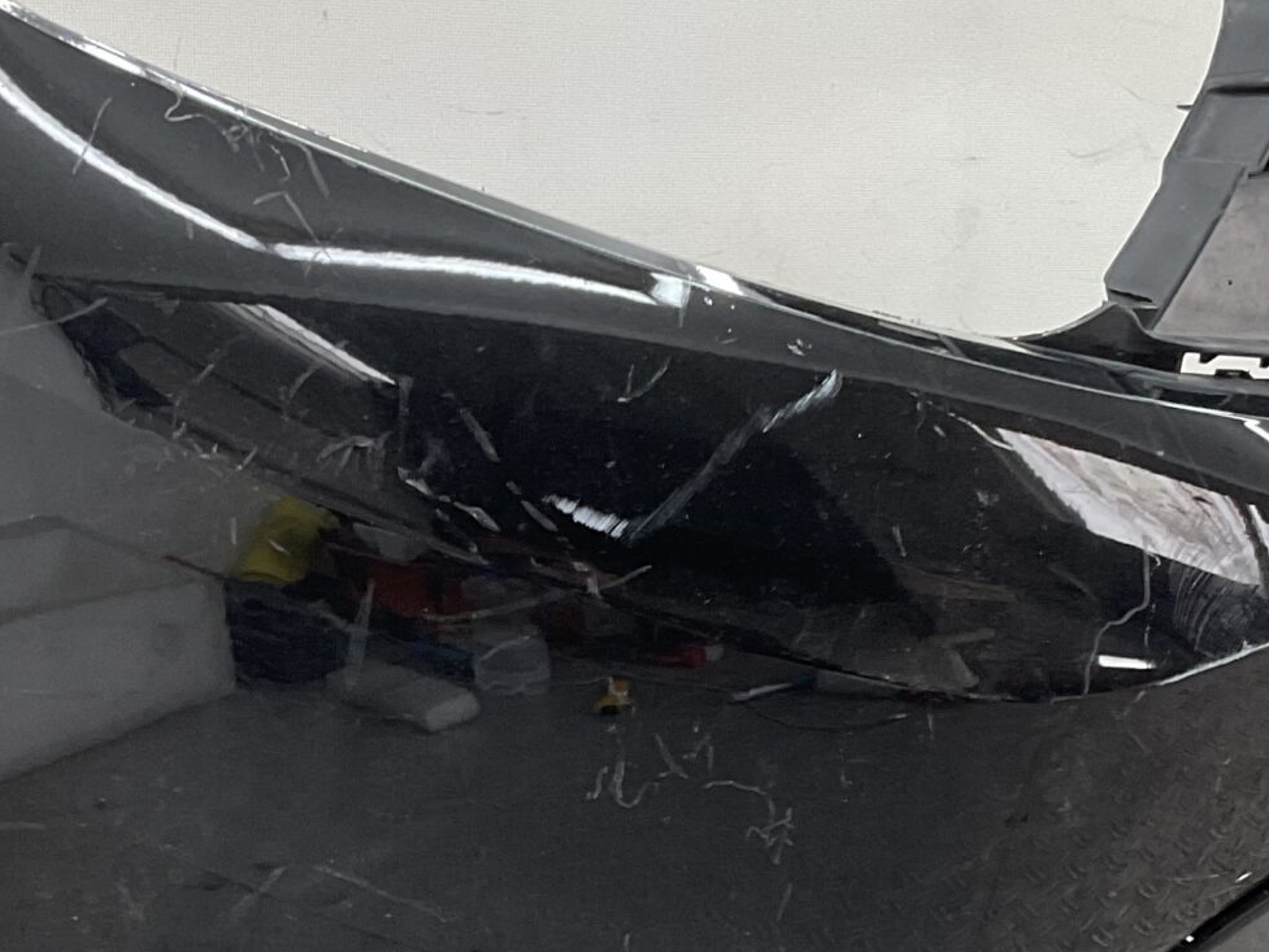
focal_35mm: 76
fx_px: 2786
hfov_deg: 25.6
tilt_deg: -13.8
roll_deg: -2.4
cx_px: 508
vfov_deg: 19.0
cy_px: 897
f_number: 1.8
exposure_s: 1/120
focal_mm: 3
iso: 50
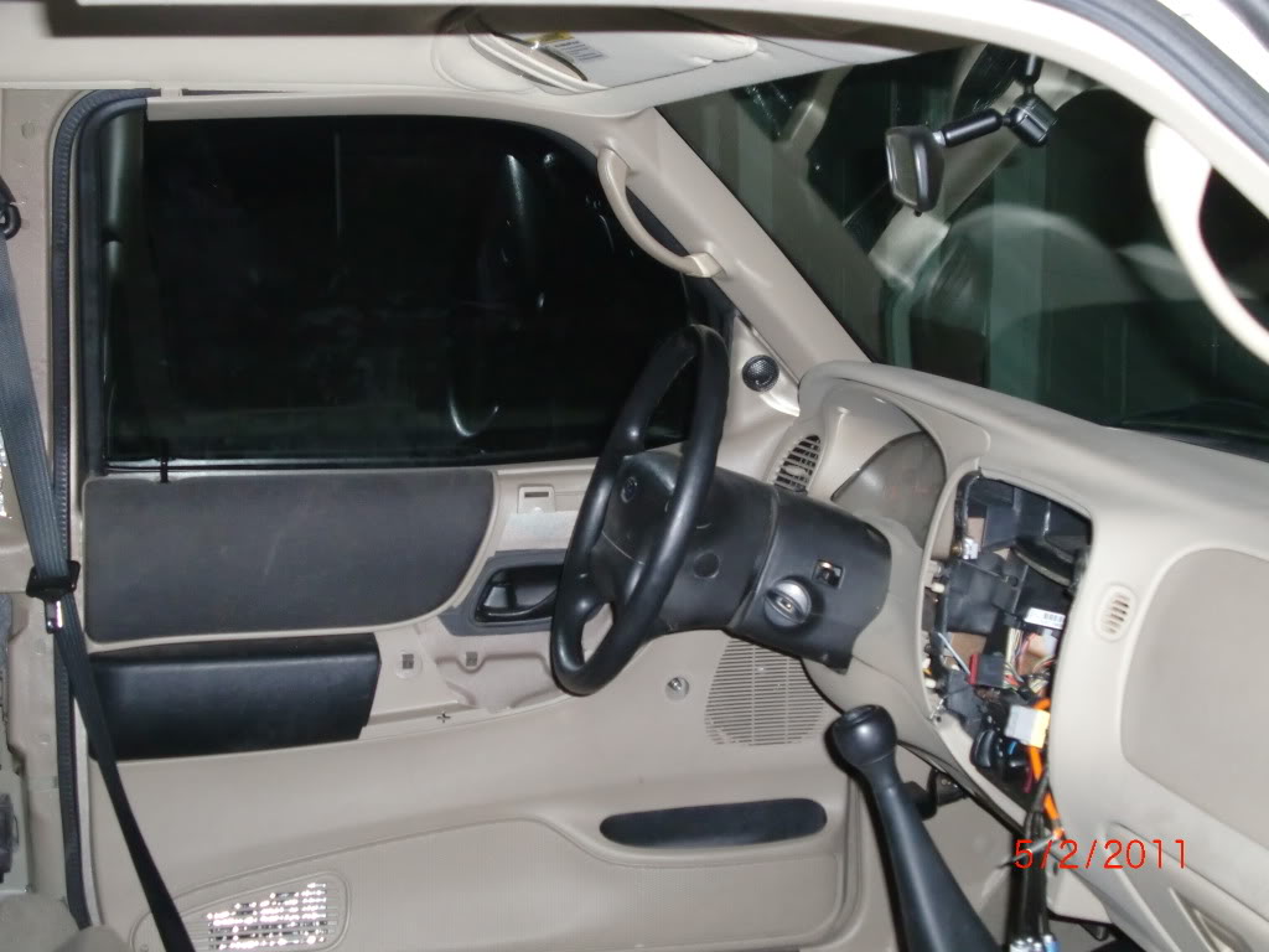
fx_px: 1906
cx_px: 634
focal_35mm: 52
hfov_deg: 36.8
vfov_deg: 28.0
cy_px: 476
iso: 400
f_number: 3.4
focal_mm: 9.1
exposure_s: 1/60
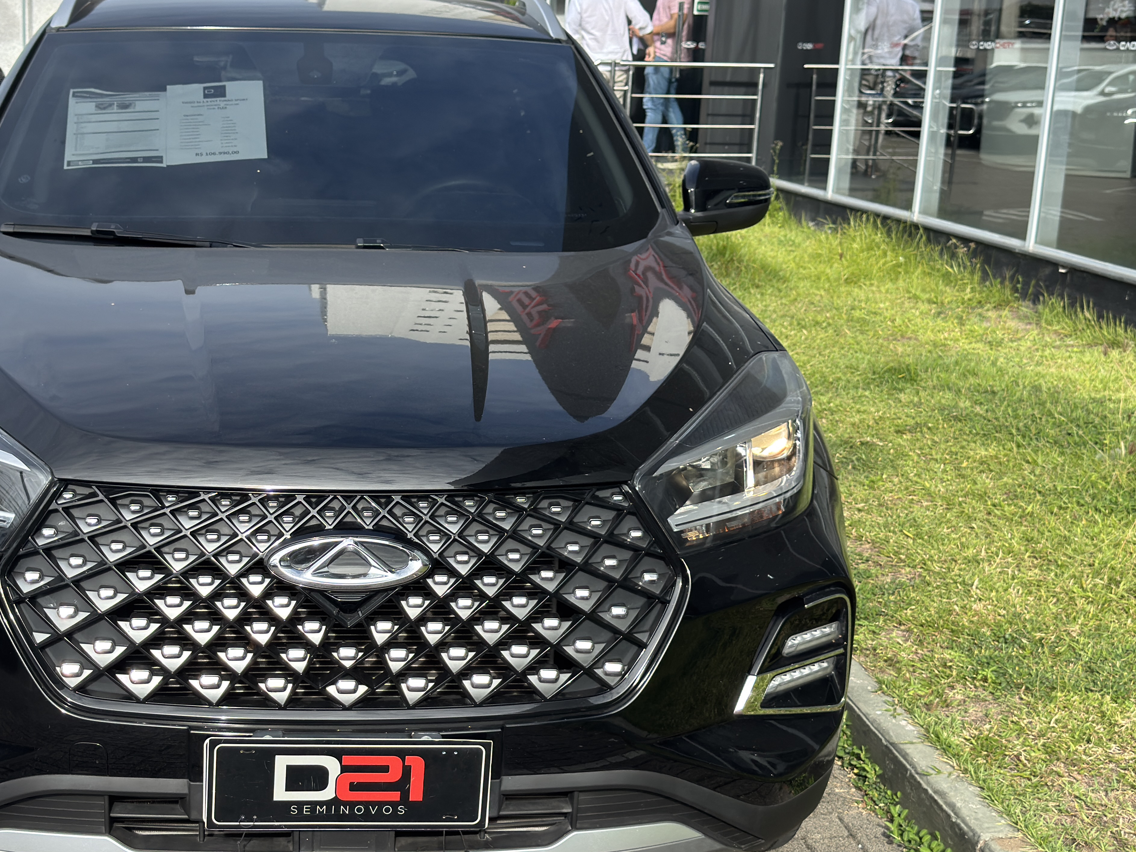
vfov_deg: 27.5
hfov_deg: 35.8
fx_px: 1739
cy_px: 441
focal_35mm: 53
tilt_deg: -13.4
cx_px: 369
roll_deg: -2.4
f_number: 1.78
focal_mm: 6.76
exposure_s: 1/1965
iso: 100
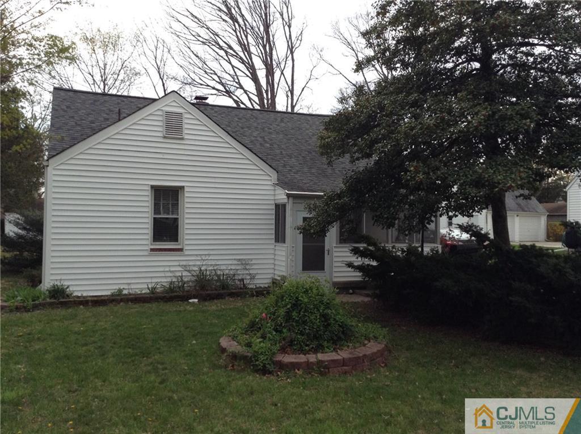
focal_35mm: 33
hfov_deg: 55.4
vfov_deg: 42.8
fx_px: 553
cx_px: 290
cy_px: 217
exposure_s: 1/120
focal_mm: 3.3
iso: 50
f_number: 2.4
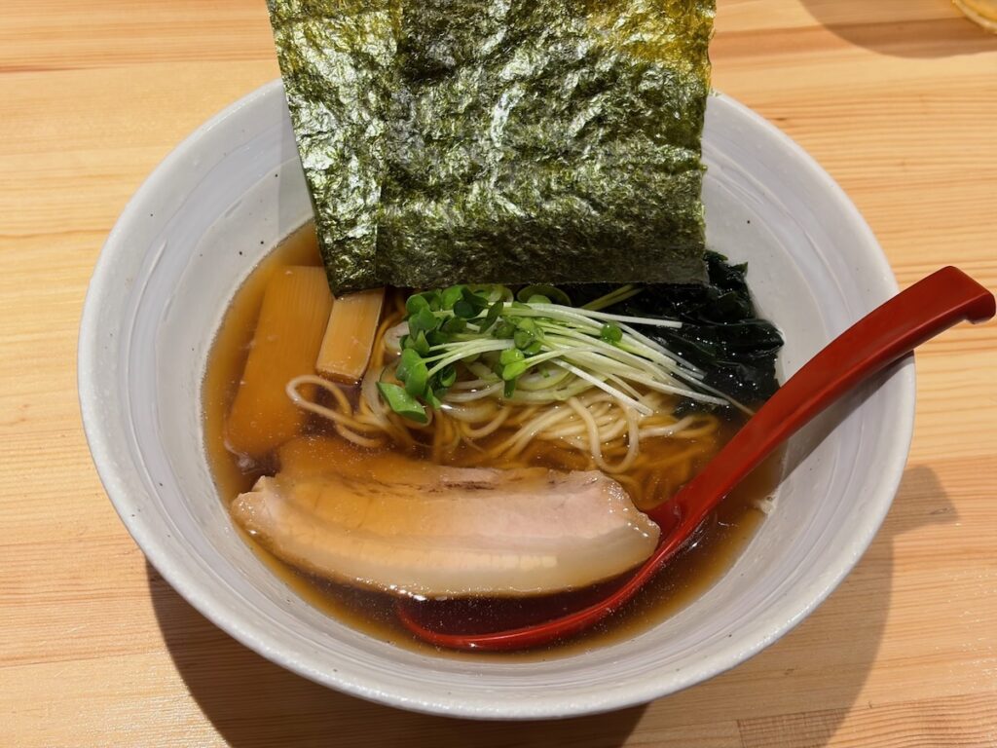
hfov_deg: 36.8
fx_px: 1498
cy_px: 374
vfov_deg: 28.0
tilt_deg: -56.5
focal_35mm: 52
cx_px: 498
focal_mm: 5.96
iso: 100
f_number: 1.6
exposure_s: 1/50
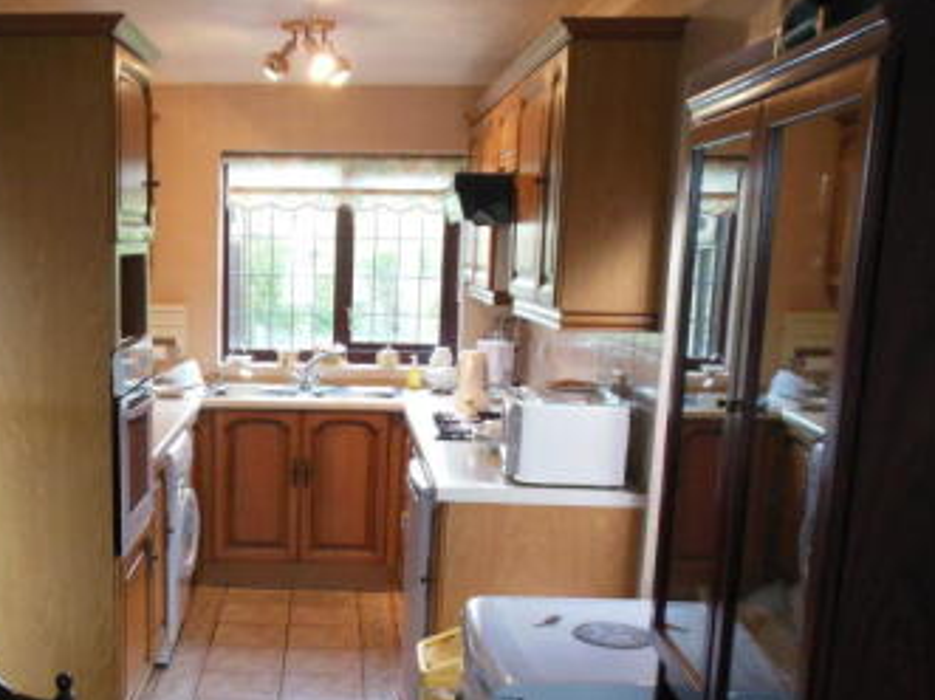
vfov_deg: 32.1
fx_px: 1188
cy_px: 541
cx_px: 239
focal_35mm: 44
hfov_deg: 41.7
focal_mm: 4.5
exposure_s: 1/40
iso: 400
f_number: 3.2
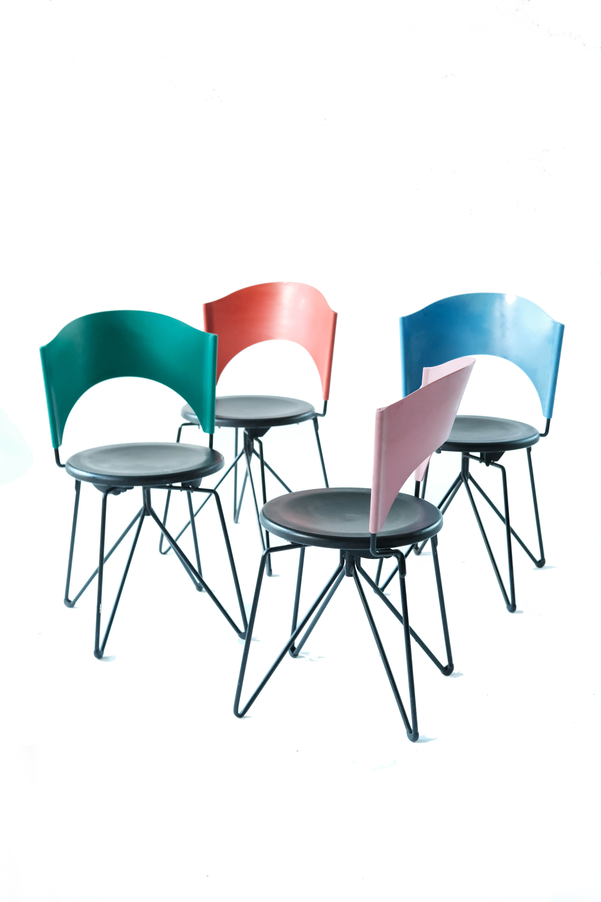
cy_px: 451
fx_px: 1327
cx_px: 300
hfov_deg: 25.5
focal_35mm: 53
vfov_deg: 37.5
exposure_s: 1/125
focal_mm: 35
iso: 4000
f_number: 3.2
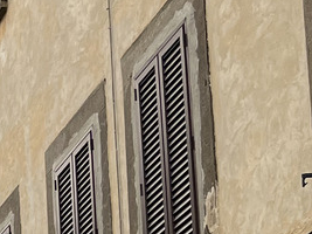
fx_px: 1405
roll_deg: +0.6
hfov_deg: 11.6
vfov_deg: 8.8
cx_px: -266
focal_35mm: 156
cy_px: 510
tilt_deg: +9.8
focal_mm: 5.7
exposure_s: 1/3257
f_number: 1.5
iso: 50
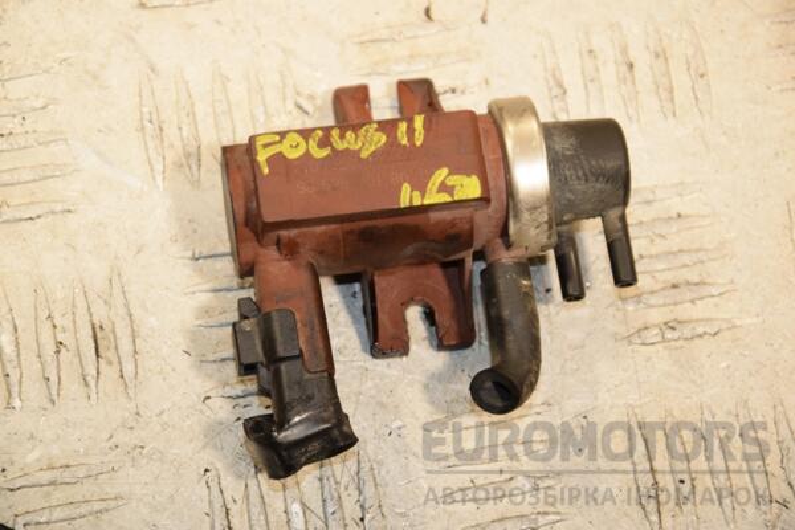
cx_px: 398
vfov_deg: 9.3
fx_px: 3246
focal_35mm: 147
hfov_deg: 14.0
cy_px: 265
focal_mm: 98
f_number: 7.1
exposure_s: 1/200
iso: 800
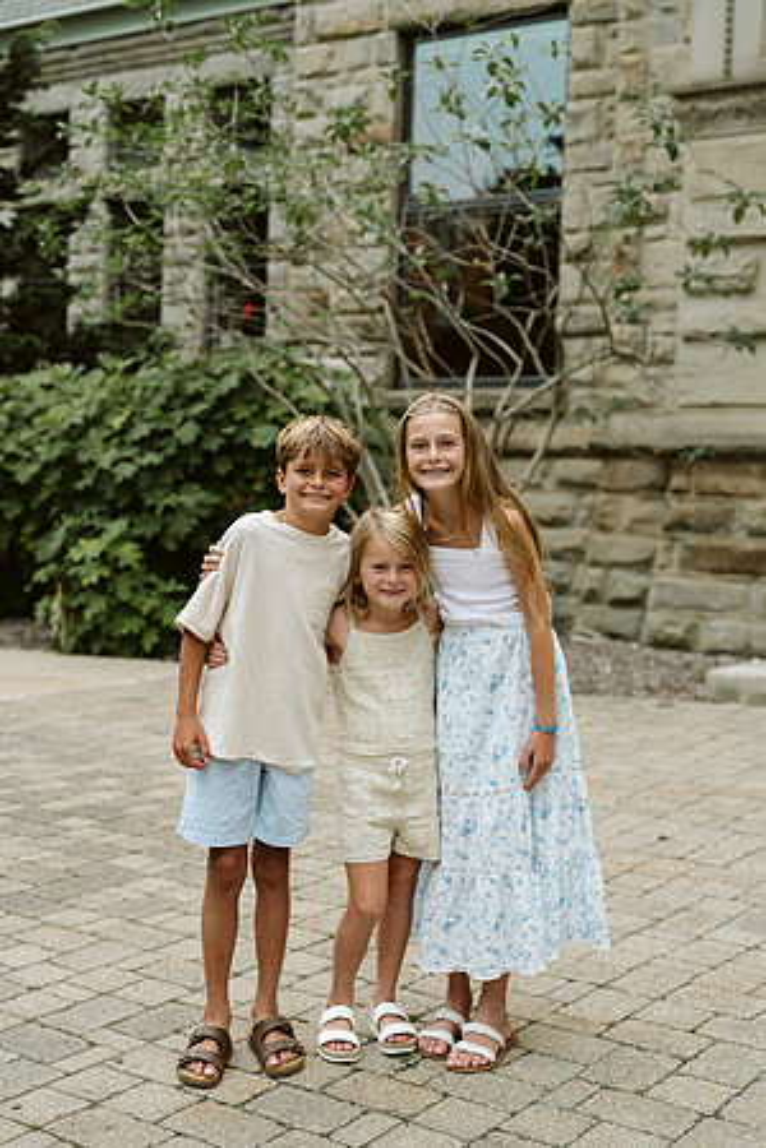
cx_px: 383
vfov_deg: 39.6
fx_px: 1596
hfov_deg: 27.0
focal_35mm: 50
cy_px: 574
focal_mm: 50
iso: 640
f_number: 2.8
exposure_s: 1/400
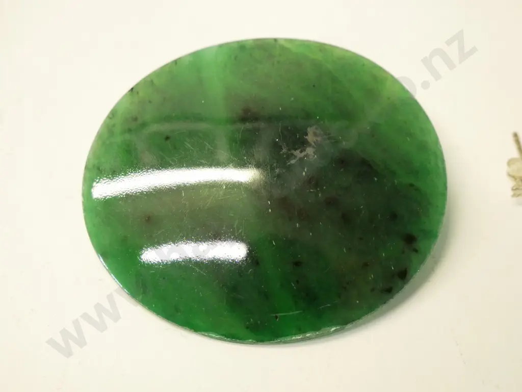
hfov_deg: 16.4
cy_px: 196
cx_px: 261
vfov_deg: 12.4
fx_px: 1810
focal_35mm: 120
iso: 3200
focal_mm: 60
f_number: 7.1
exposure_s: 1/80
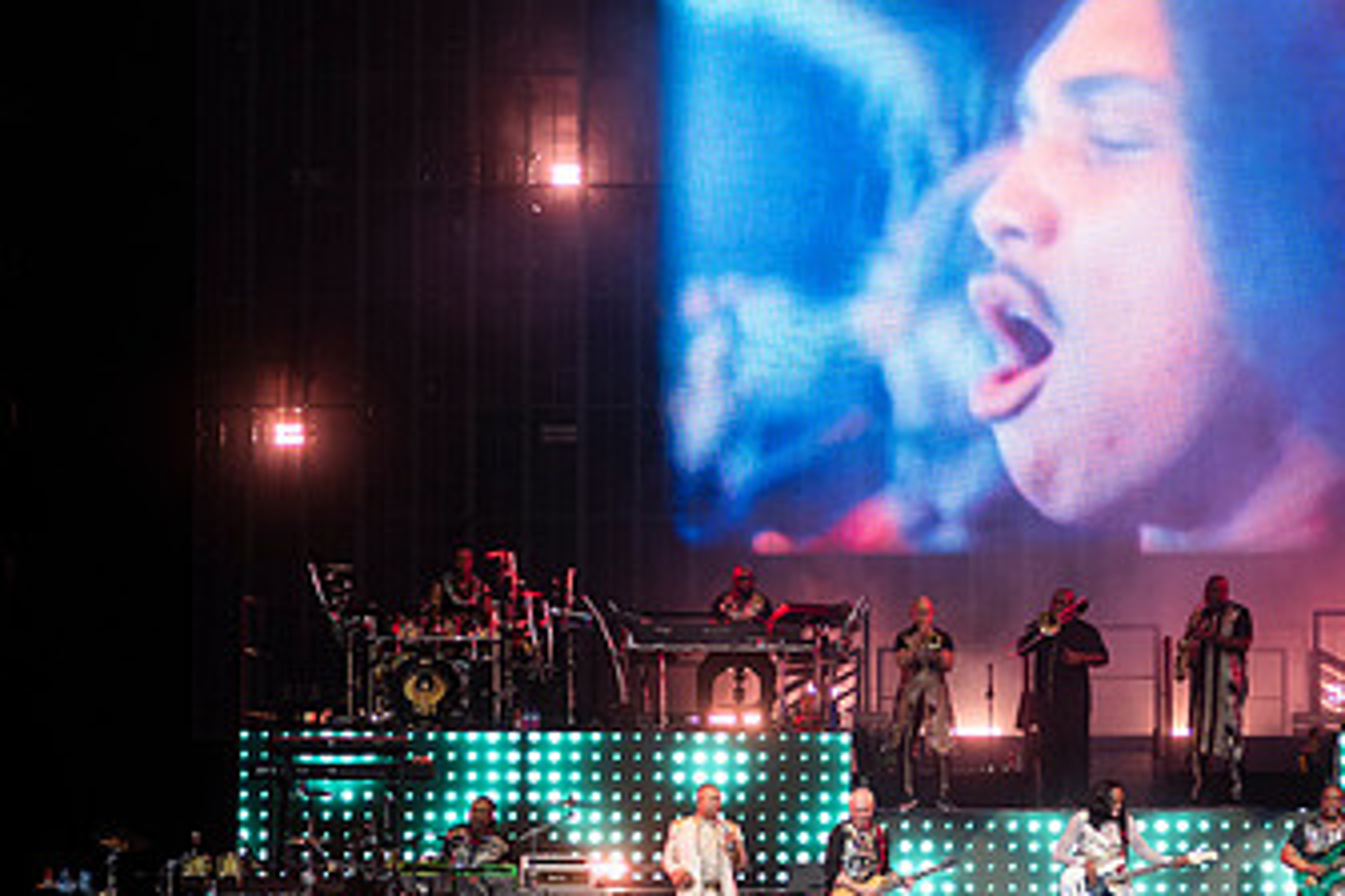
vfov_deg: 8.9
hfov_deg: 13.2
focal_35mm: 155
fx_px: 5791
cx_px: 1097
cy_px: 399
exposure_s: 1/640
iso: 1000
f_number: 3.2
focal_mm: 80
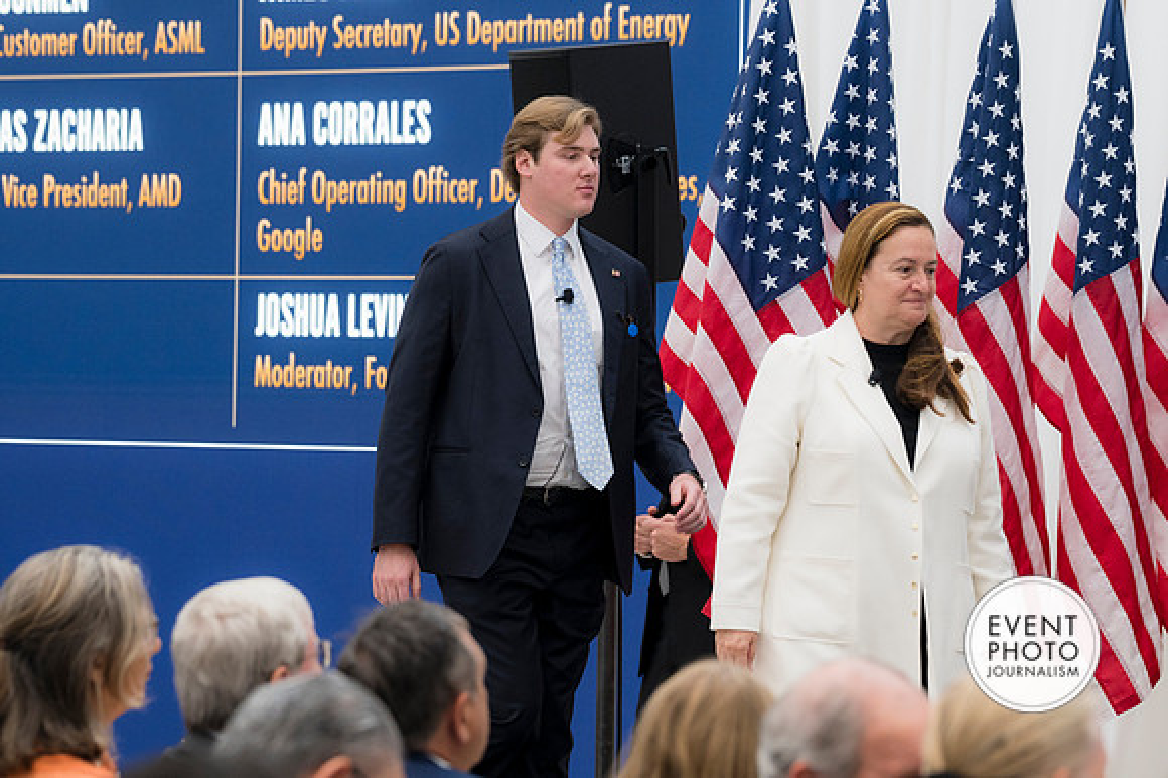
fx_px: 5350
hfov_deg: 12.5
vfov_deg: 8.3
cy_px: 389
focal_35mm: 165
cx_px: 584
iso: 560
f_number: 4
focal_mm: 110
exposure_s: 1/160
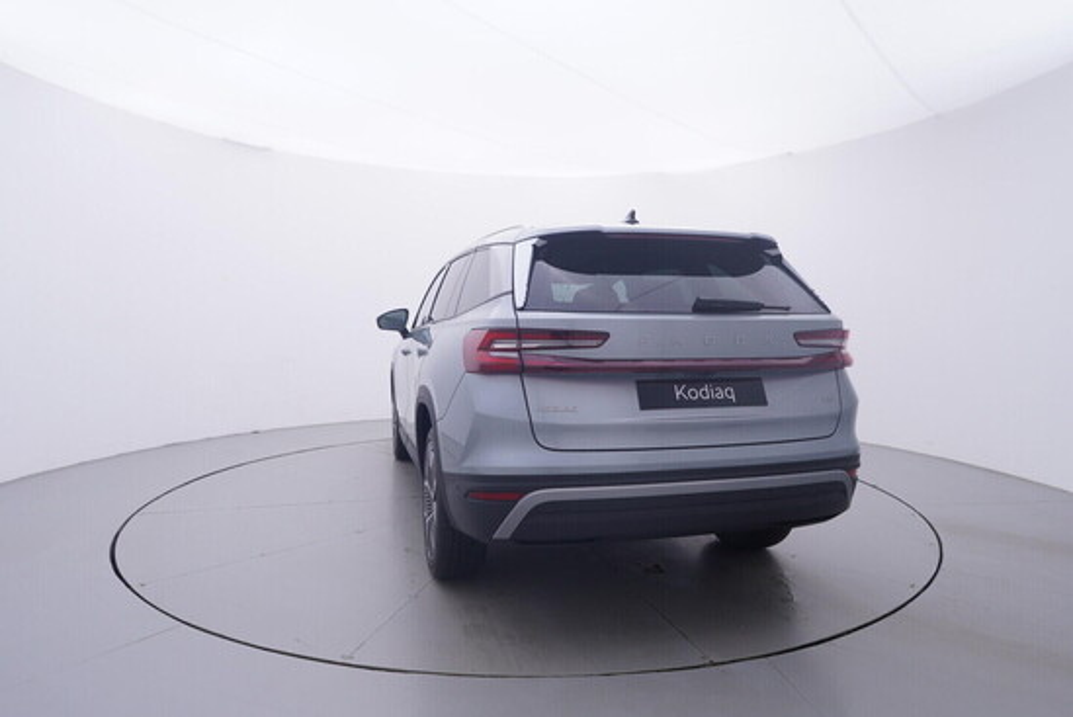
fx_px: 671
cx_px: 536
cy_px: 358
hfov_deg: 77.3
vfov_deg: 56.2
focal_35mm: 22
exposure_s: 1/80
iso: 200
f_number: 5
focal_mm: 15
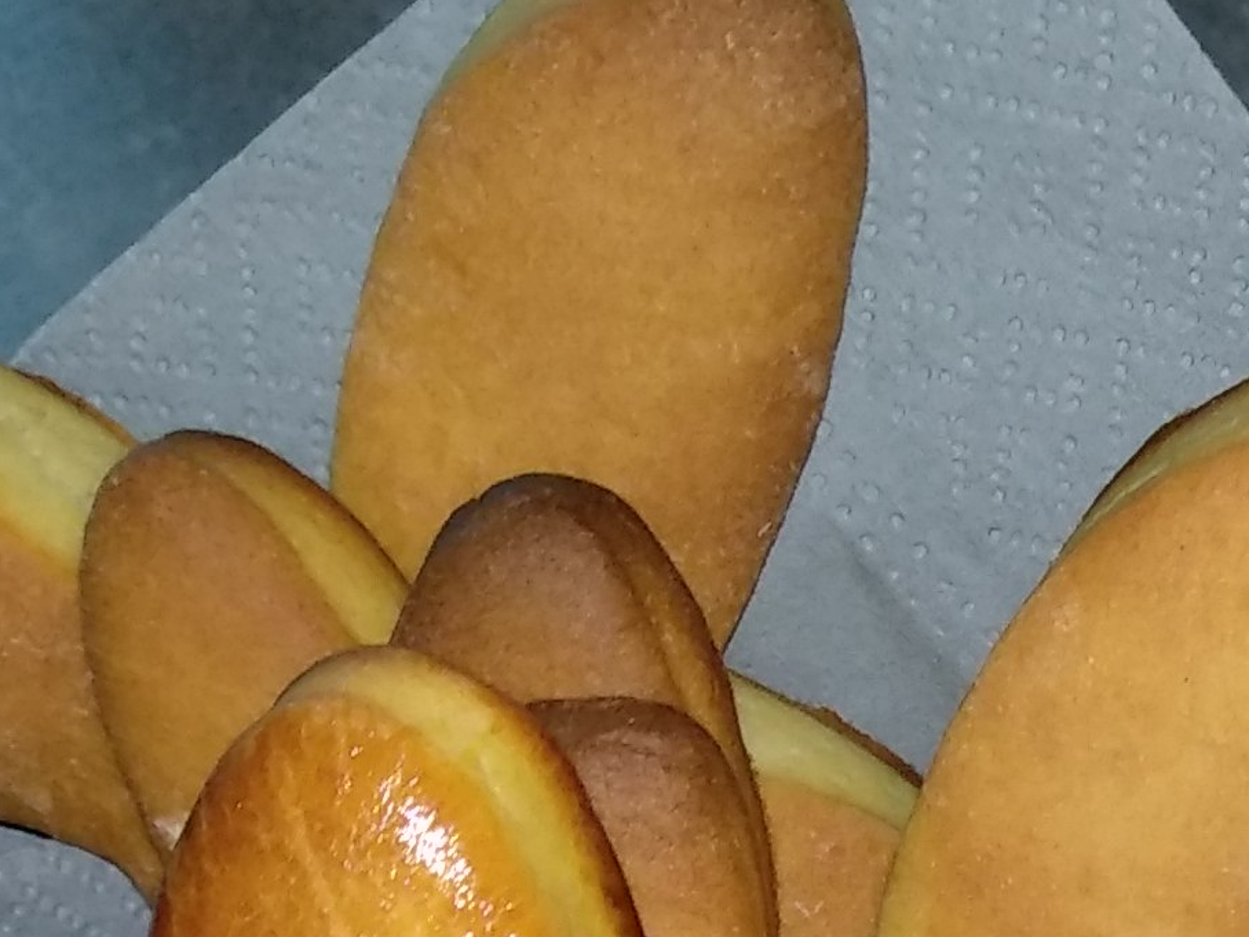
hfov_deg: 18.4
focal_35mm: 97
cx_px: 1747
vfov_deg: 13.1
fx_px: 3499
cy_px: 1904
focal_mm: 3.81
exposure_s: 1/50
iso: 320
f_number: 2.2
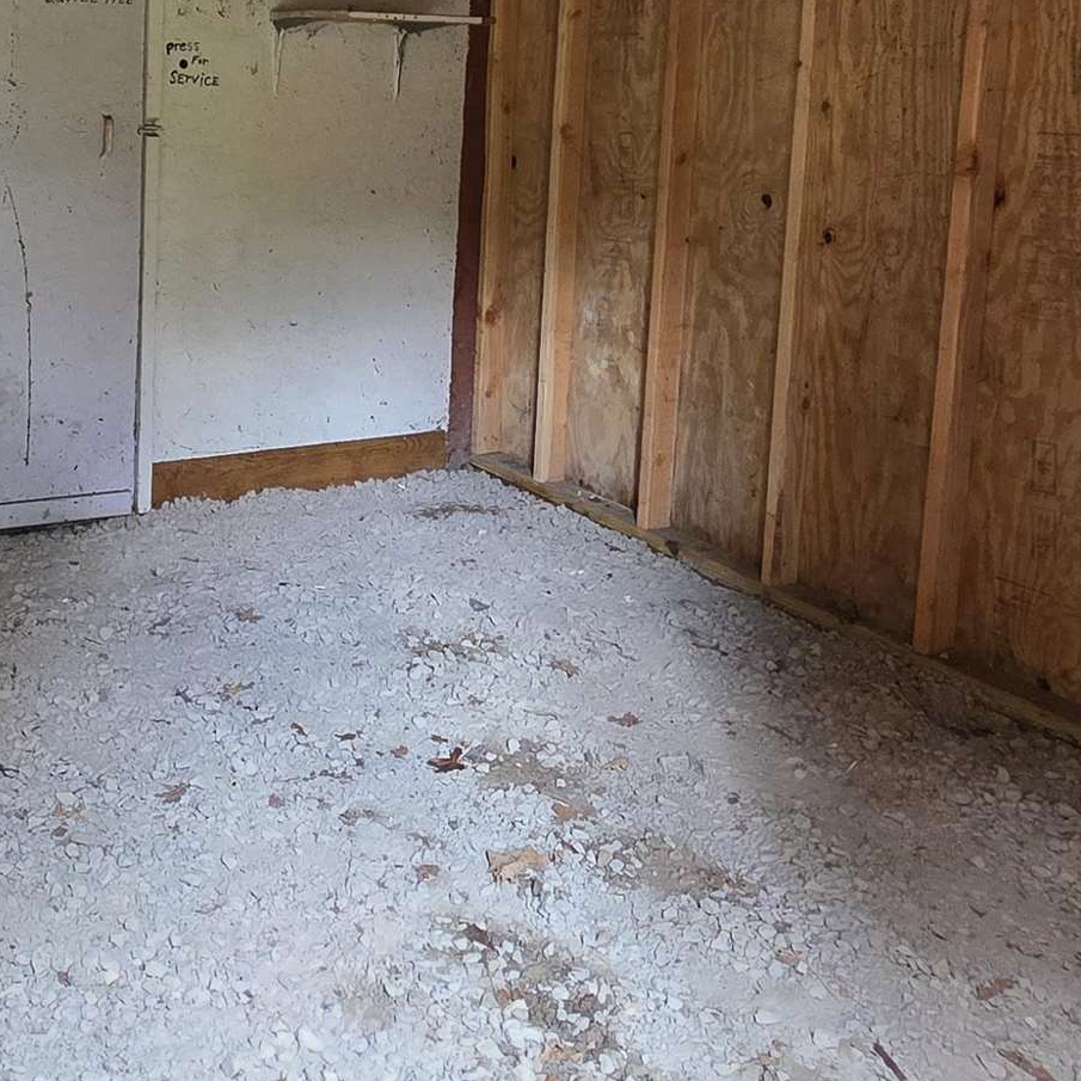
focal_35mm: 39
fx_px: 1378
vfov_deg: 40.6
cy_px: 177
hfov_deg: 40.4
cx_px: 164
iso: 250
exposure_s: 1/120
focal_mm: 2.2
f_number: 1.9
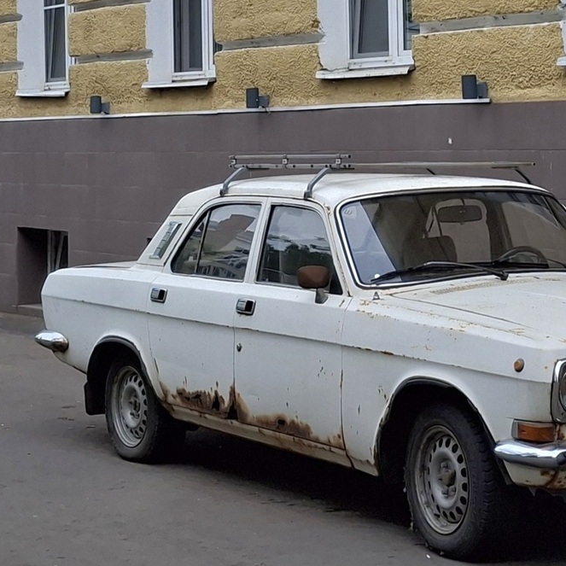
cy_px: 249
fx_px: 703
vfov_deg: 43.8
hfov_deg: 41.3
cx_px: 480
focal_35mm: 38
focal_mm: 4.69
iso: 32
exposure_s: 1/909
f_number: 1.8
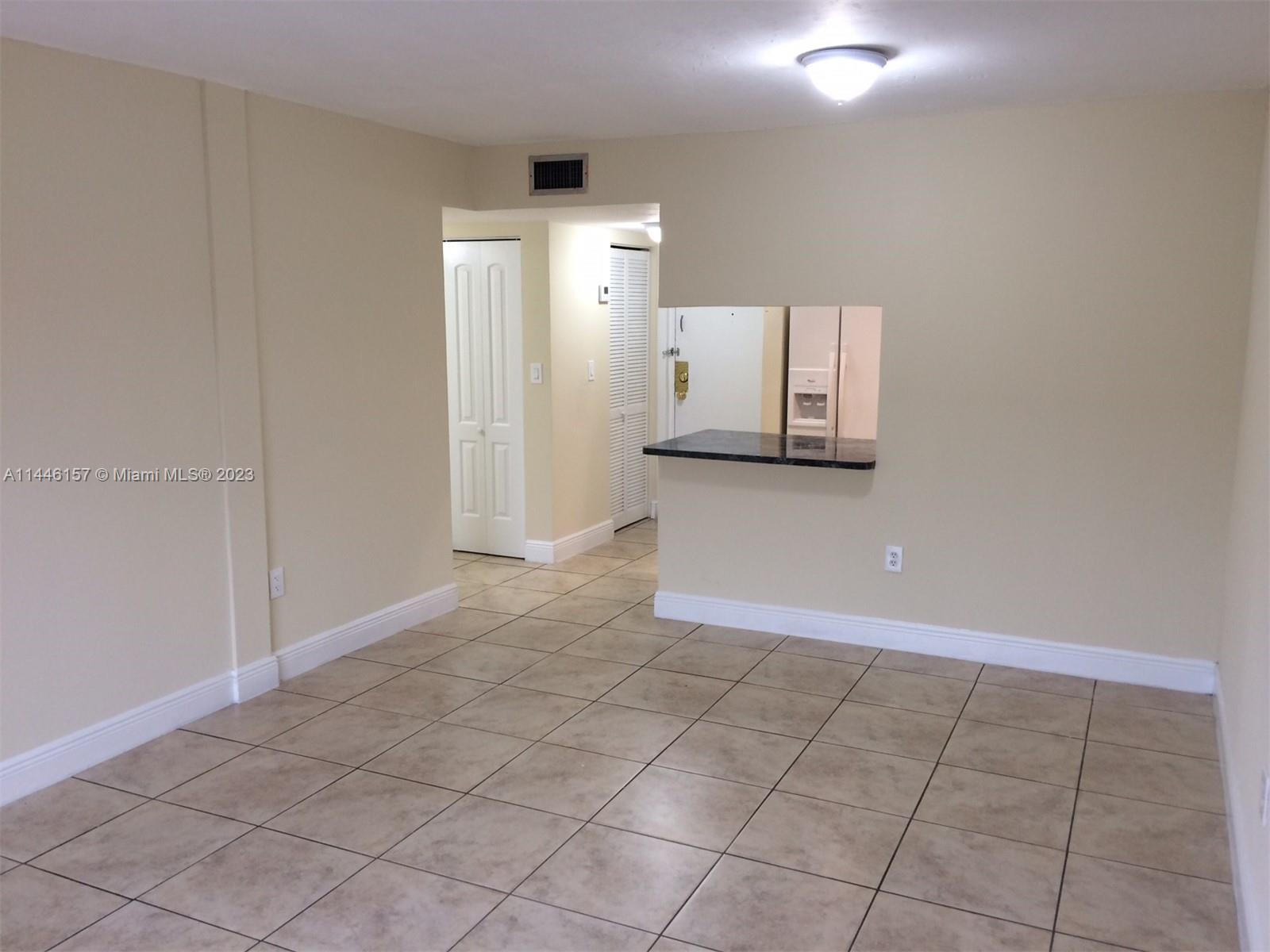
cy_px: 476
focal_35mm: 29
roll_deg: +1.0
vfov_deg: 48.2
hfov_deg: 61.7
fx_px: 1064
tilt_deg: -9.7
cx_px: 635
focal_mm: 4.15
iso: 40
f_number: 2.2
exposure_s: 1/30
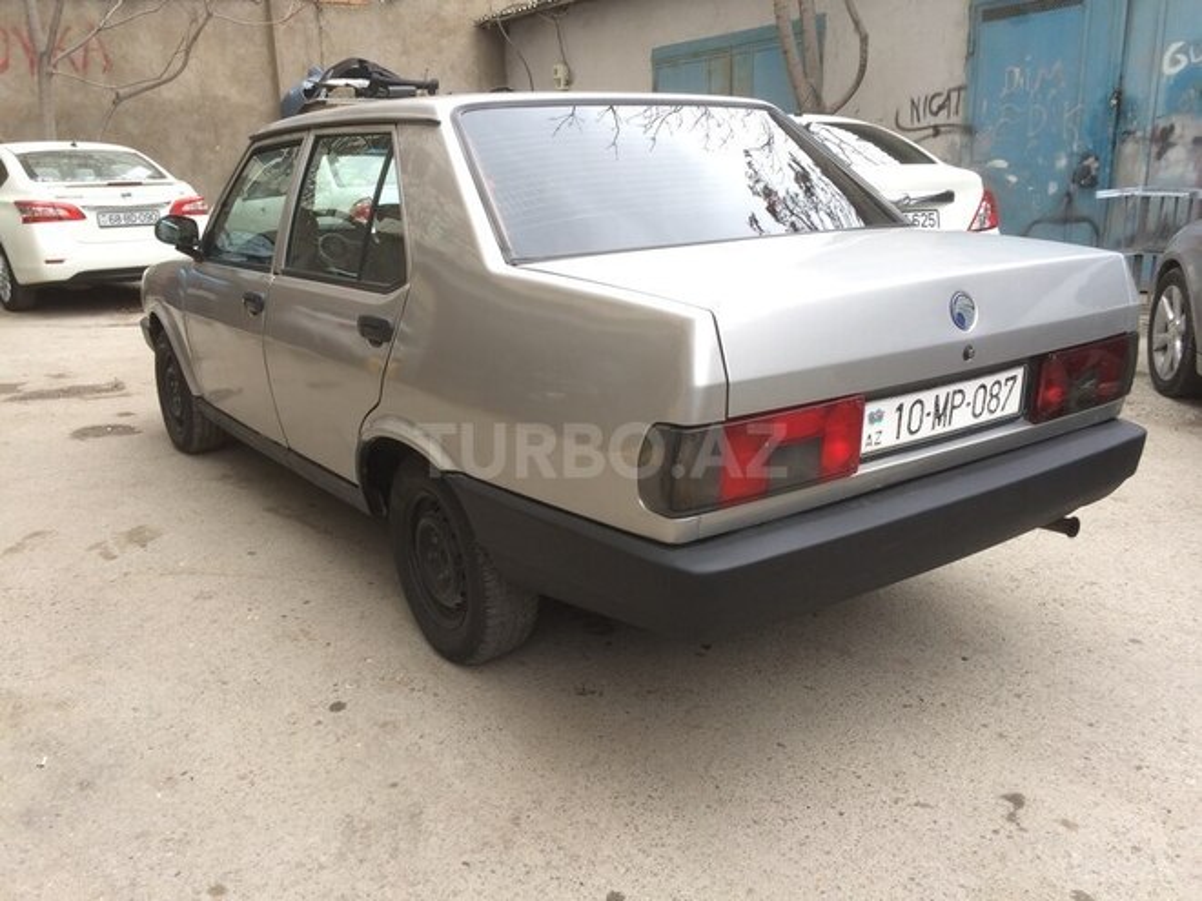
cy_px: 450
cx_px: 601
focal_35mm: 29
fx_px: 1007
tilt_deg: -16.1
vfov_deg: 48.2
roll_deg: +2.2
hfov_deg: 61.7
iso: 32
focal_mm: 4.15
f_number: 2.2
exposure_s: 1/101
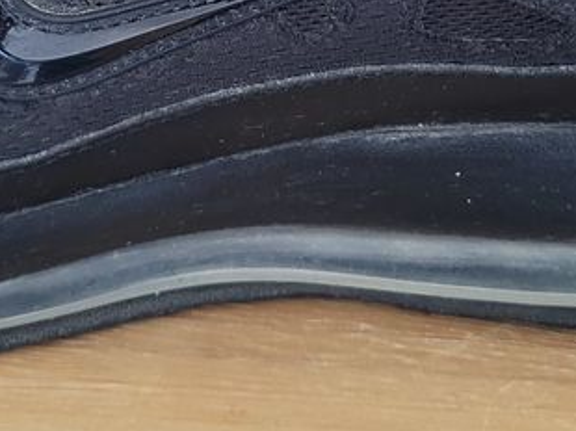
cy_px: -58
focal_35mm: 84
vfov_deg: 16.9
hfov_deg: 23.3
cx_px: 269
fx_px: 1397
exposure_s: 1/33
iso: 640
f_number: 1.8
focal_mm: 5.4
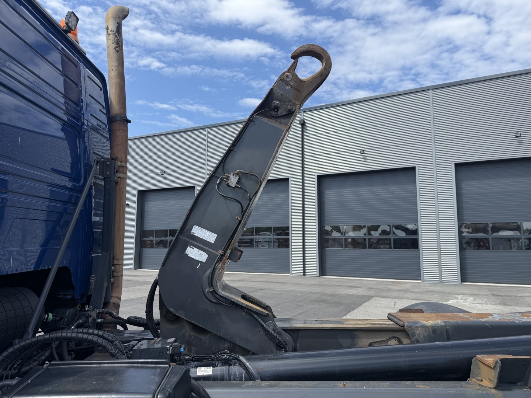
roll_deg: -0.6
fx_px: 368
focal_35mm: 24
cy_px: 199
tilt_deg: +6.9
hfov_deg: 71.6
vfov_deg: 56.8
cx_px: 266
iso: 80
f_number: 1.78
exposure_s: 1/3584
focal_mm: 6.76
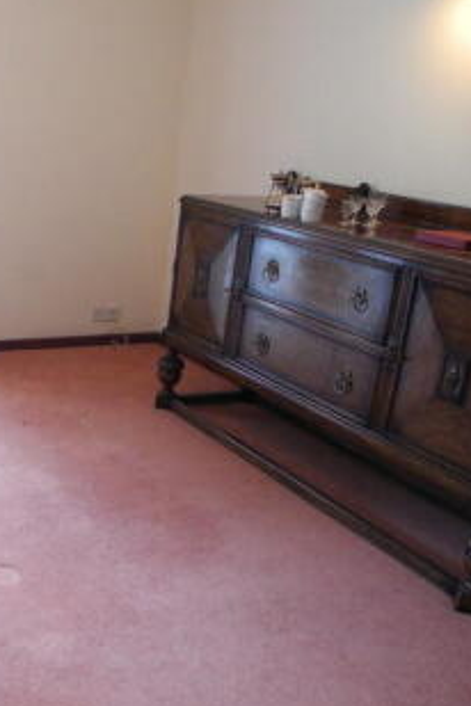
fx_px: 1079
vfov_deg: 36.2
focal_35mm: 55
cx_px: -61
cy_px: 342
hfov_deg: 23.0
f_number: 2.8
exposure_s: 1/28.3
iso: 400
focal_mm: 6
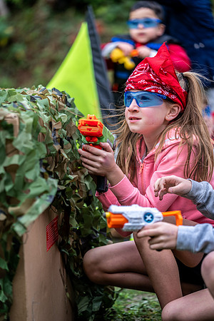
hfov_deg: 12.0
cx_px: 107
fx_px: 1016
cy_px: 160
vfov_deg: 17.9
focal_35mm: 114
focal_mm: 114
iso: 100
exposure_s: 1/160
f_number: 2.8
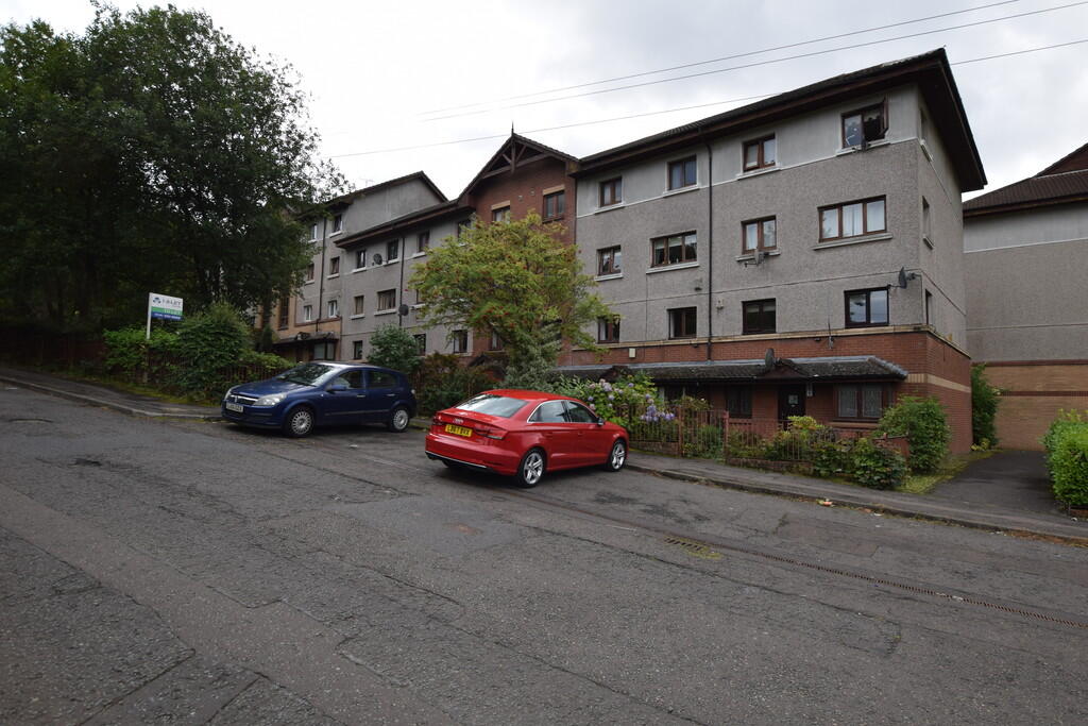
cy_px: 363
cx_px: 544
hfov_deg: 85.4
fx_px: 589
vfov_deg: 63.2
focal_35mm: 20
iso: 200
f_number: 9
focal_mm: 13
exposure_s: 1/320
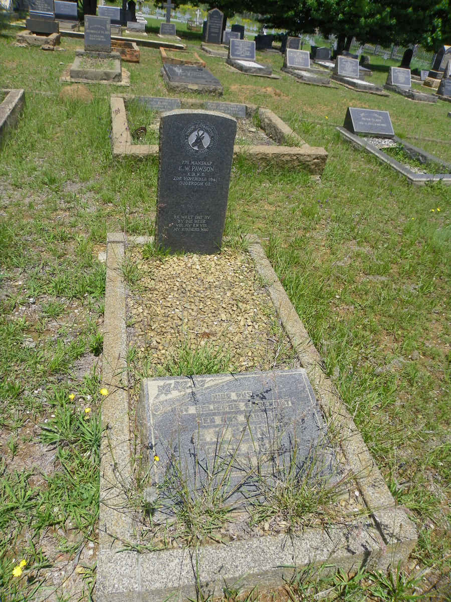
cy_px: 301
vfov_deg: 67.3
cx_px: 226
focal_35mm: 26
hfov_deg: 53.1
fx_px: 452
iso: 64
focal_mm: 4.6
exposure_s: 1/320
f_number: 5
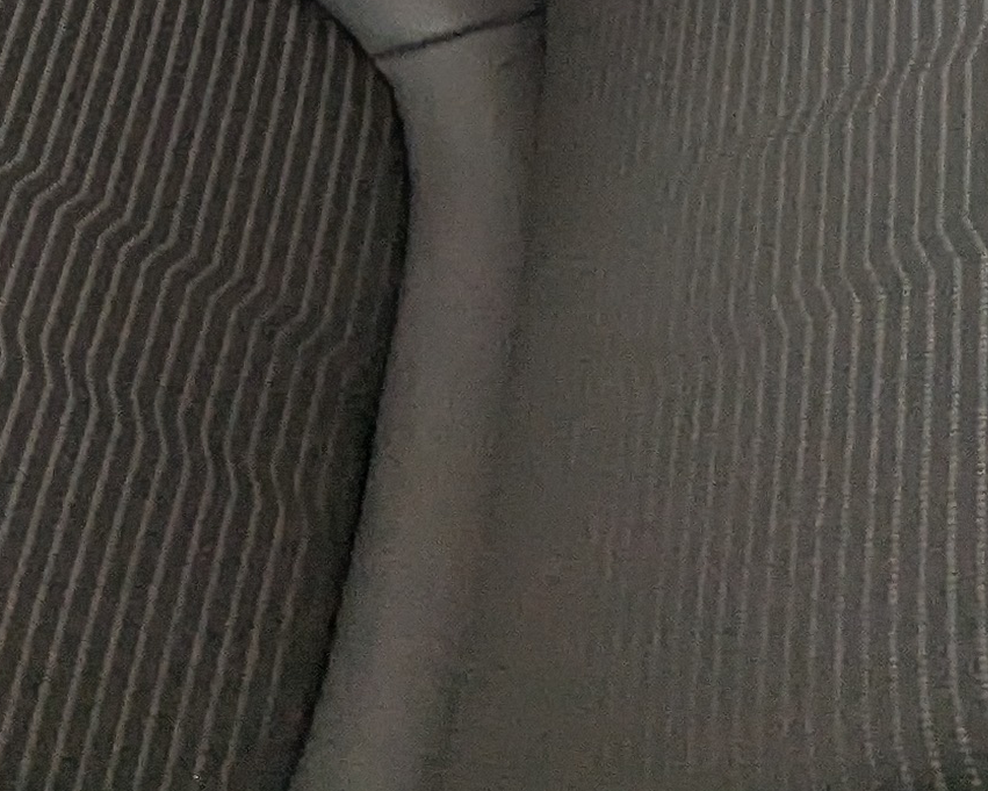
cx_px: -319
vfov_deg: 15.7
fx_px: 2193
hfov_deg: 22.5
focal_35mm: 75
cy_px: -828
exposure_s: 1/66.2
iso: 75
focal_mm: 2.35
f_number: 2.2
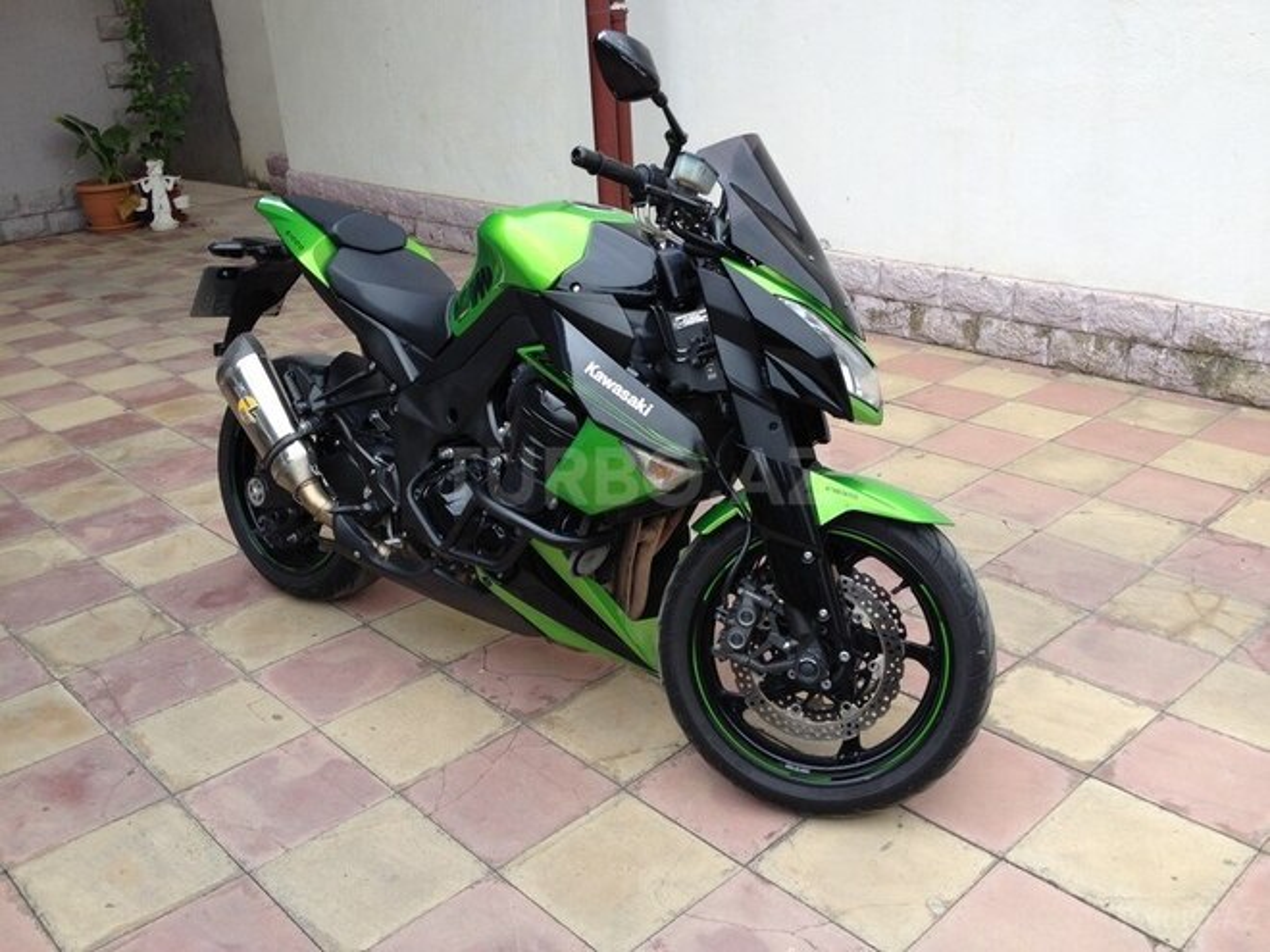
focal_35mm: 35
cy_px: 476
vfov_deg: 40.7
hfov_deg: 52.6
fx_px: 1284
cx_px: 635
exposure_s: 1/220
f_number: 2.4
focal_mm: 4.28
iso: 50
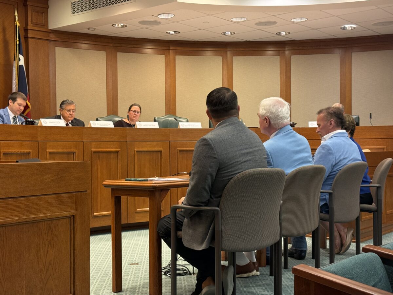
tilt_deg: -0.5
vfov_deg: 30.3
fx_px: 545
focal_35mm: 48
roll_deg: +0.8
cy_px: 148
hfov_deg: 39.7
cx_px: 196
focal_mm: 6.76
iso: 200
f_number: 1.78
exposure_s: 1/60
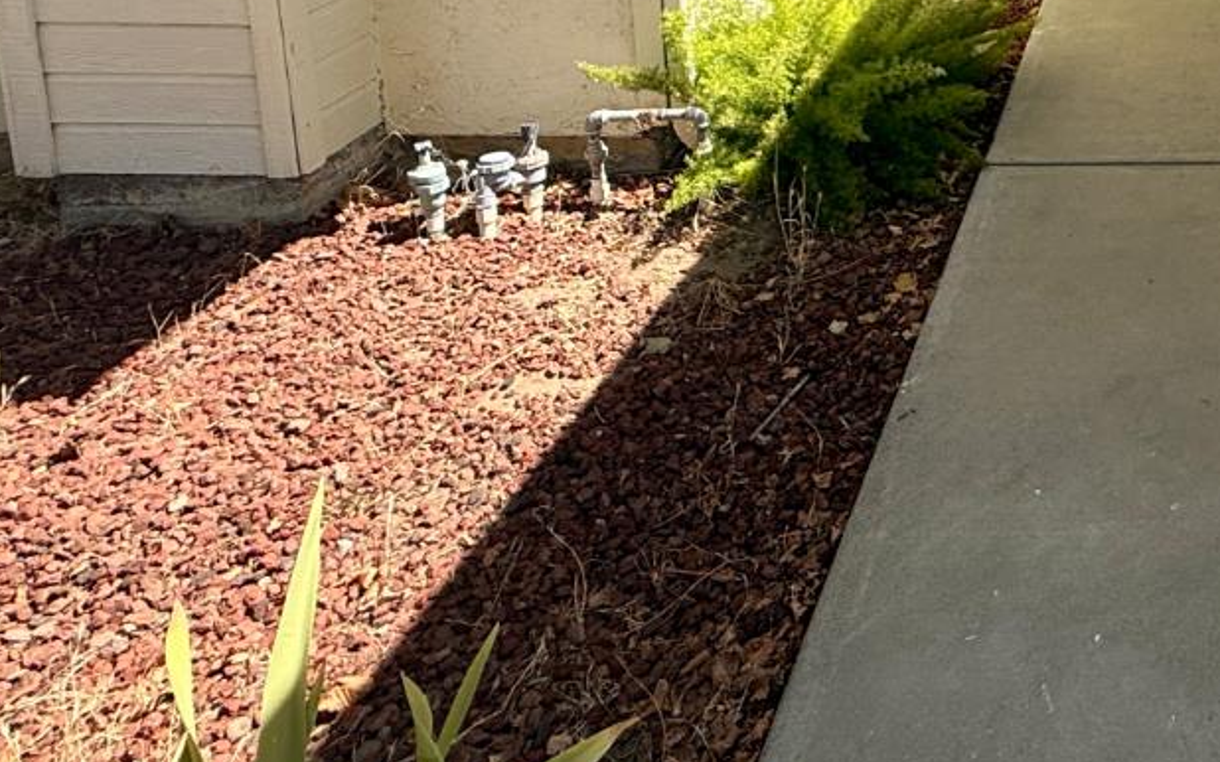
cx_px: 1246
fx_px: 1197
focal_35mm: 36
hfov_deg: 44.9
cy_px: -185
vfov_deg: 29.6
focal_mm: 2.22
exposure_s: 1/1125
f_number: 2.2
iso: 64
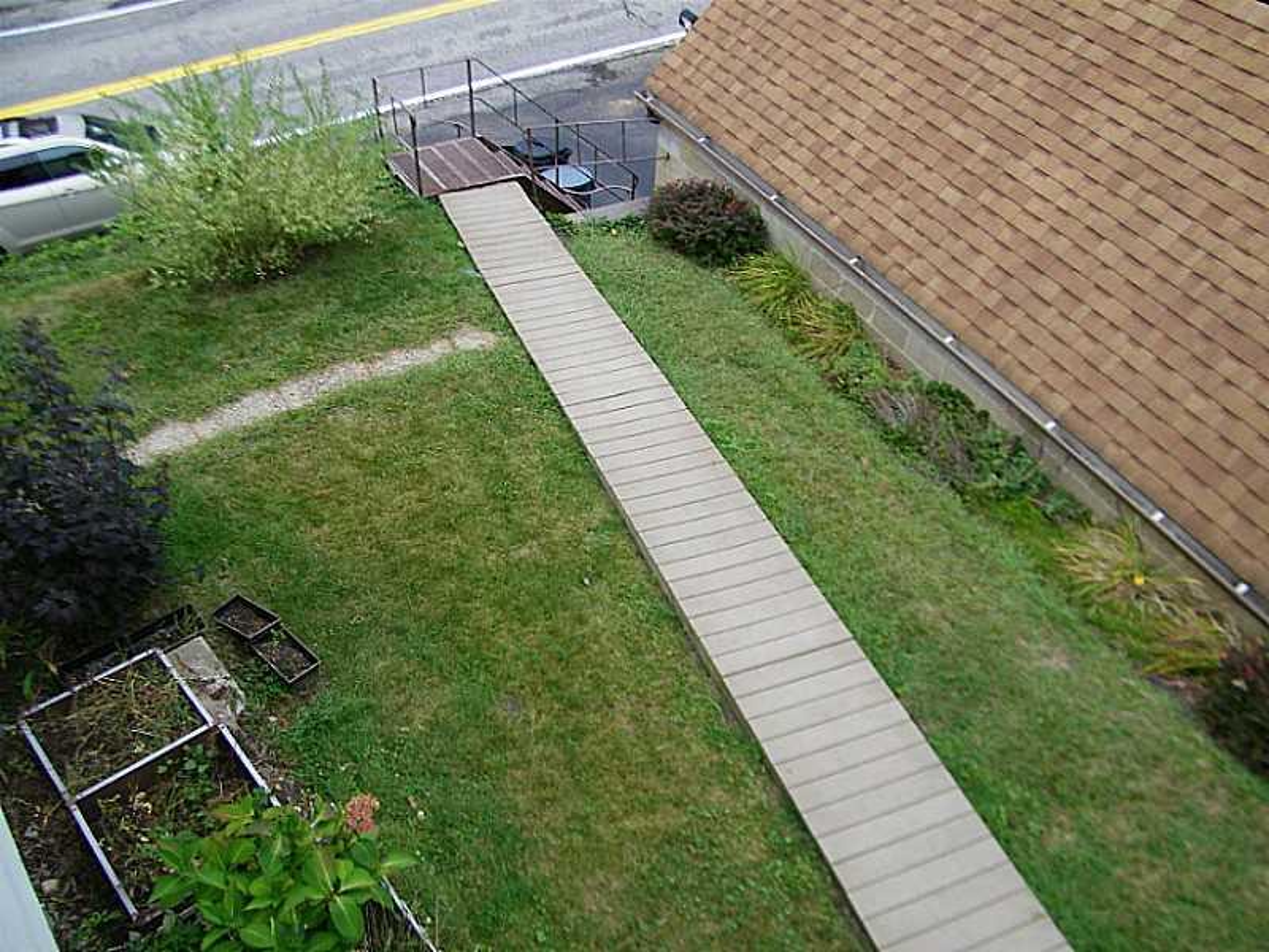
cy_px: 476
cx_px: 634
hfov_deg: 63.4
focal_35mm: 28
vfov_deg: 49.7
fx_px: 1026
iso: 80
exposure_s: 1/250
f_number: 3.5
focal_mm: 5
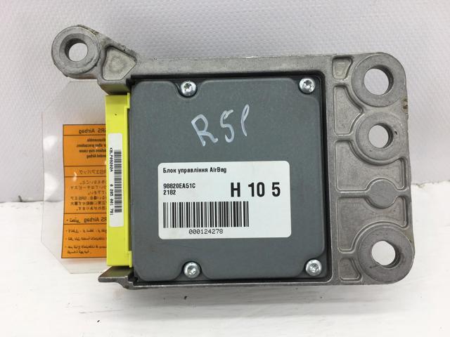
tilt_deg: -33.9
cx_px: 225
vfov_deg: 48.2
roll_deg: +2.5
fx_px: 377
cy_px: 168
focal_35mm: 29
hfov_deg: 61.7
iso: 25
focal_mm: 4.15
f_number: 2.2
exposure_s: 1/142
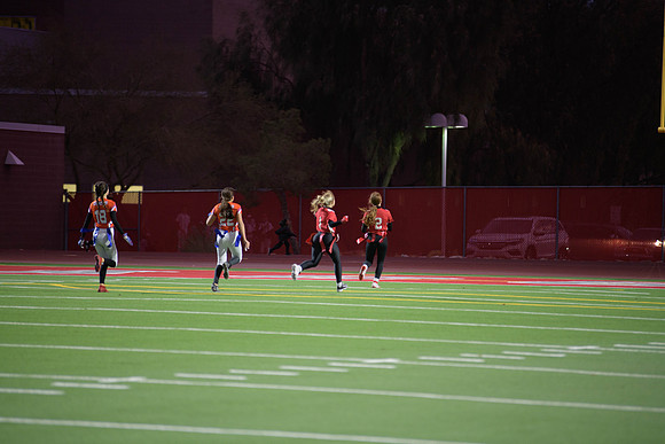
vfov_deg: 6.9
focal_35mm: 200
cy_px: 222
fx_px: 3695
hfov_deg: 10.3
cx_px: 332
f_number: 2.8
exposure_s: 1/200
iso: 1250
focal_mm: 200
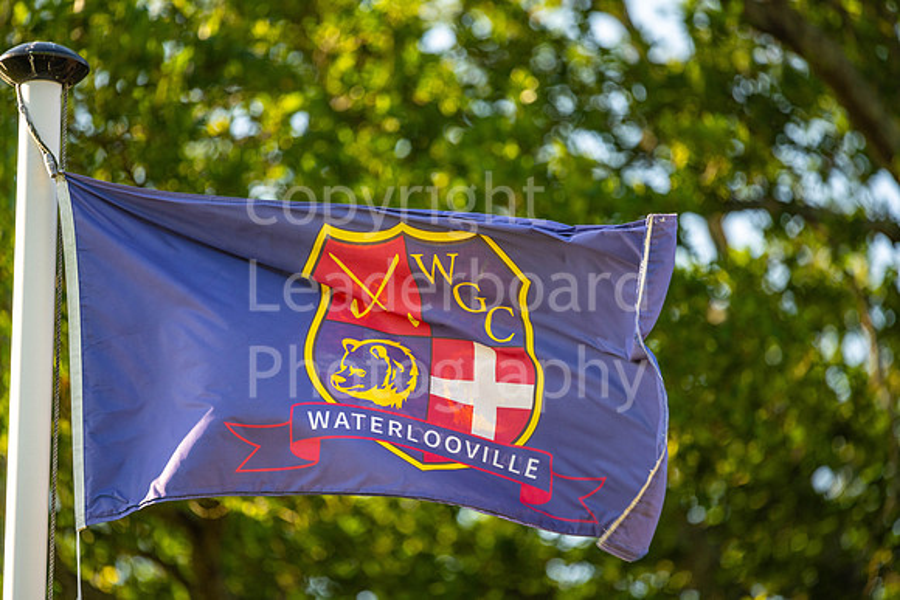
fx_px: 7501
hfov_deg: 6.9
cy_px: 300
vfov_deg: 4.6
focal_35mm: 300
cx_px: 450
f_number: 4.5
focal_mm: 300
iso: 200
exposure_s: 1/1000
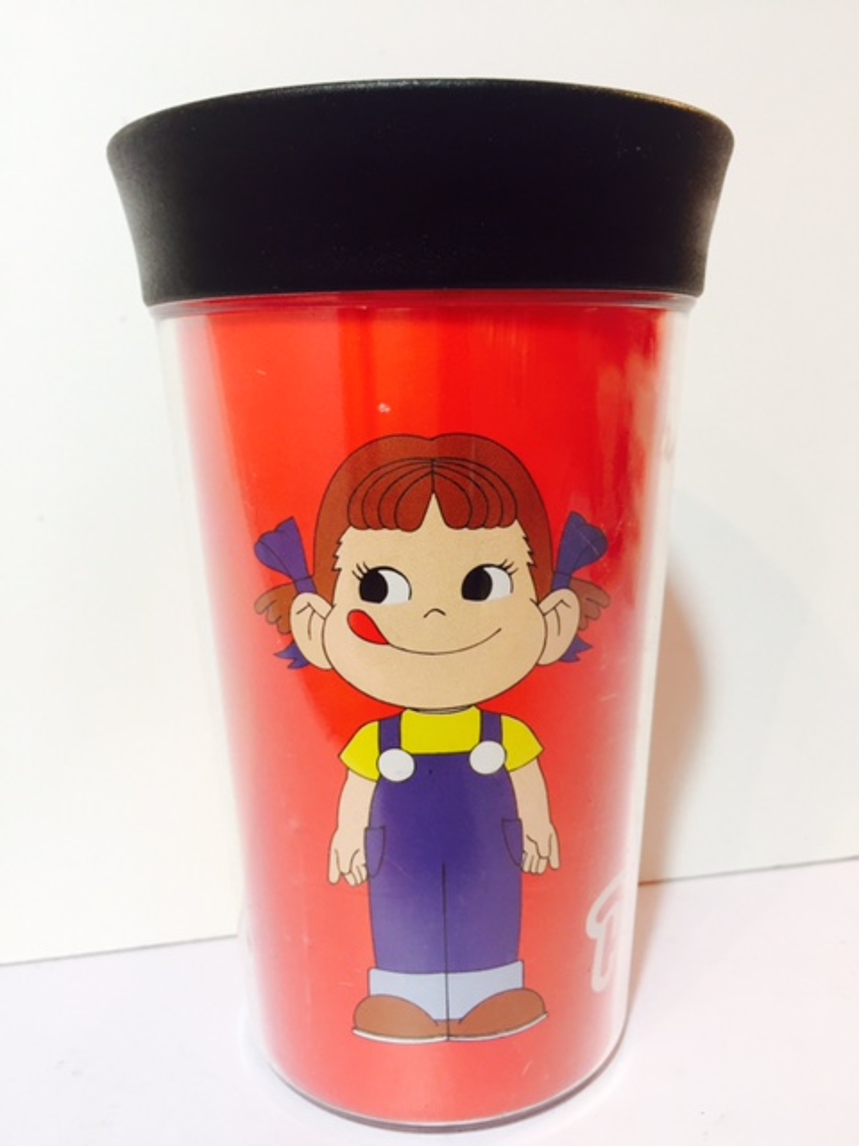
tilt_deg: -9.5
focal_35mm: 29
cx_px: 430
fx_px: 960
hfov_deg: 48.2
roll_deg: +1.0
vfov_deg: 61.7
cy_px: 573
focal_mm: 4.15
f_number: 2.2
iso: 100
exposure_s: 1/33
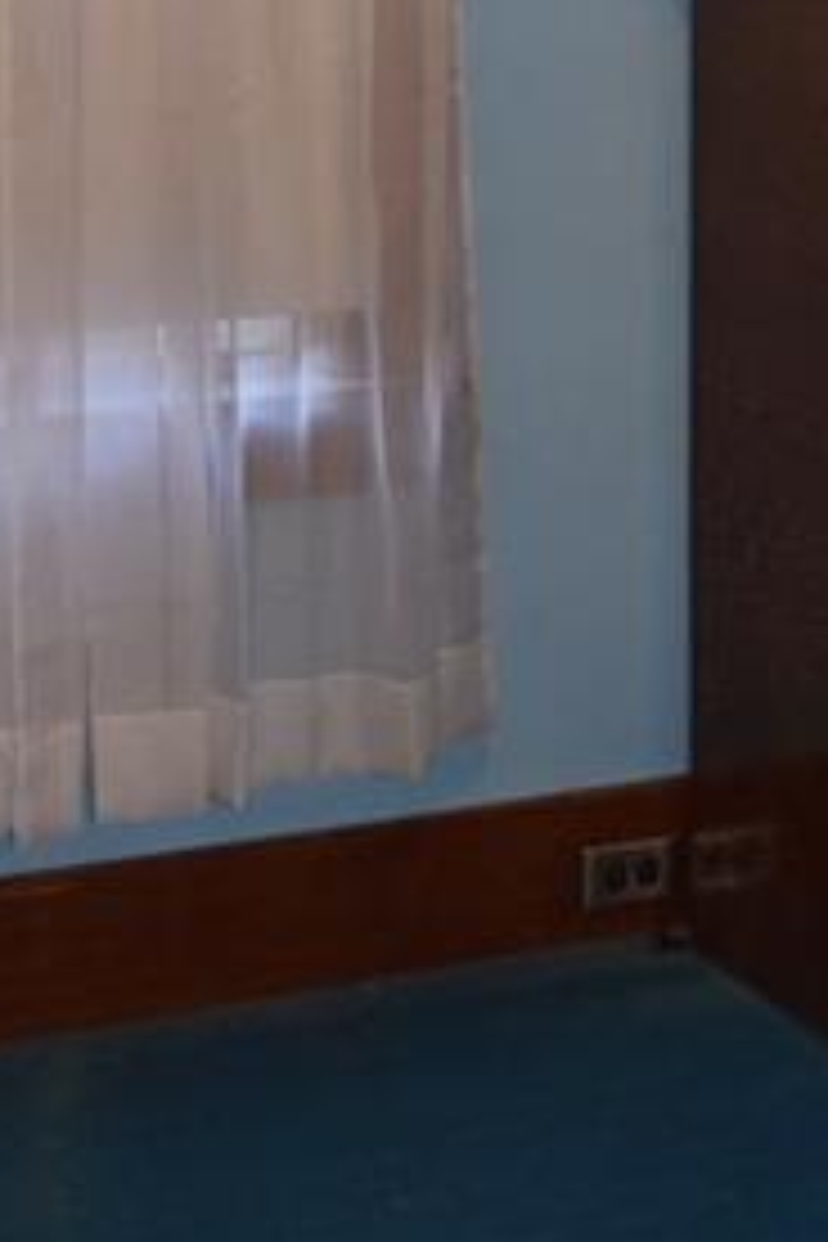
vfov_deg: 17.1
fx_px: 4036
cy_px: -4
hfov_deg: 11.6
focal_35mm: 117
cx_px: 770
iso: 800
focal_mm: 28
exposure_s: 1/80
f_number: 4.5
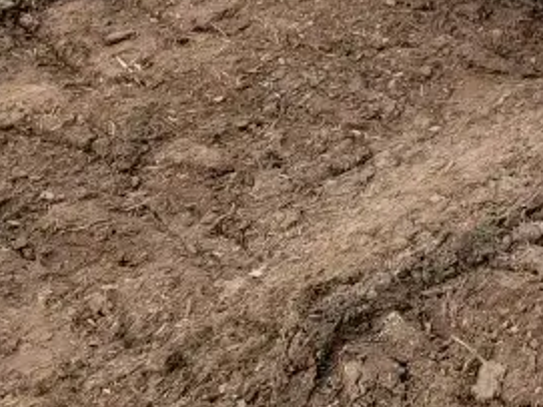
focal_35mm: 85
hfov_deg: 18.8
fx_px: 1333
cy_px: -182
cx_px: 918
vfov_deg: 16.1
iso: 16
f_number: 1.8
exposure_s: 1/192
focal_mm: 6.7
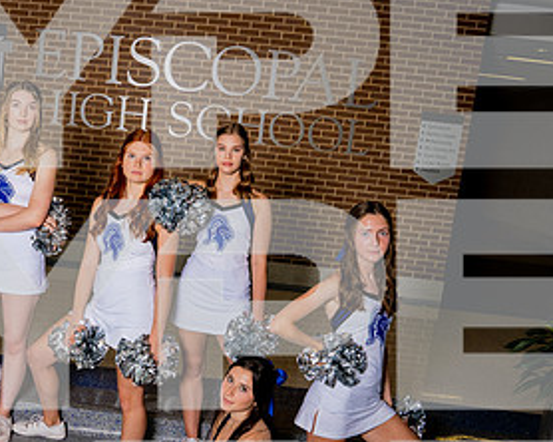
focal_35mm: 47
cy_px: 306
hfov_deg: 38.3
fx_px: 769
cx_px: 119
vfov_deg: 31.7
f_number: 8
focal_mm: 24
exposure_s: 1/250
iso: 200
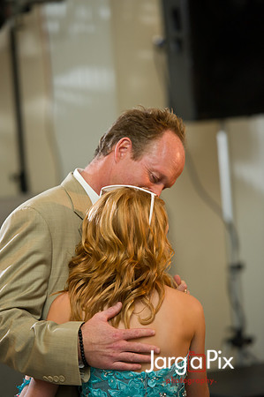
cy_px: 198
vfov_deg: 12.9
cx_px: 132
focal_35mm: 160
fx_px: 1764
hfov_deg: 8.6
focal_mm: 160
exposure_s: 1/125
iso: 1600
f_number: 3.2
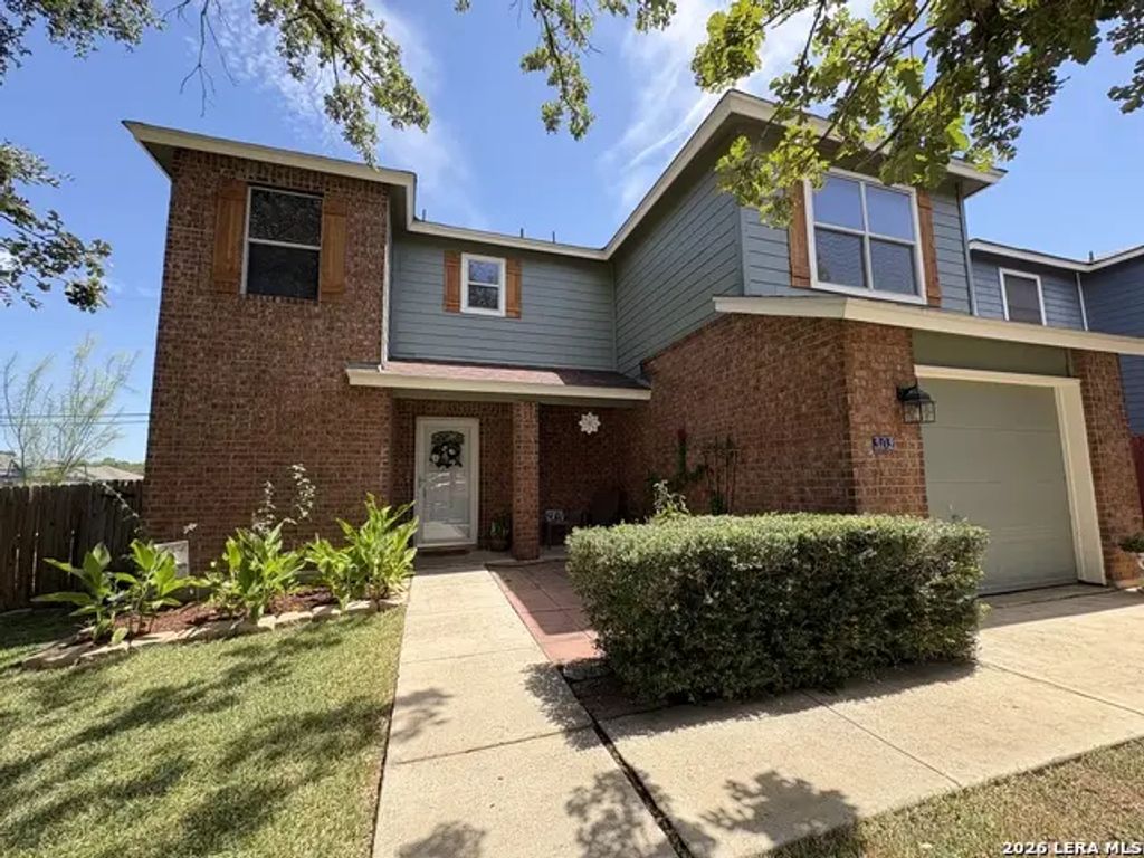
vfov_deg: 85.7
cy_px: 429
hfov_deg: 102.1
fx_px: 463
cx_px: 572
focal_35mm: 14
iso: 64
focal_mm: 2.22
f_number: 2.2
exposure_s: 1/409
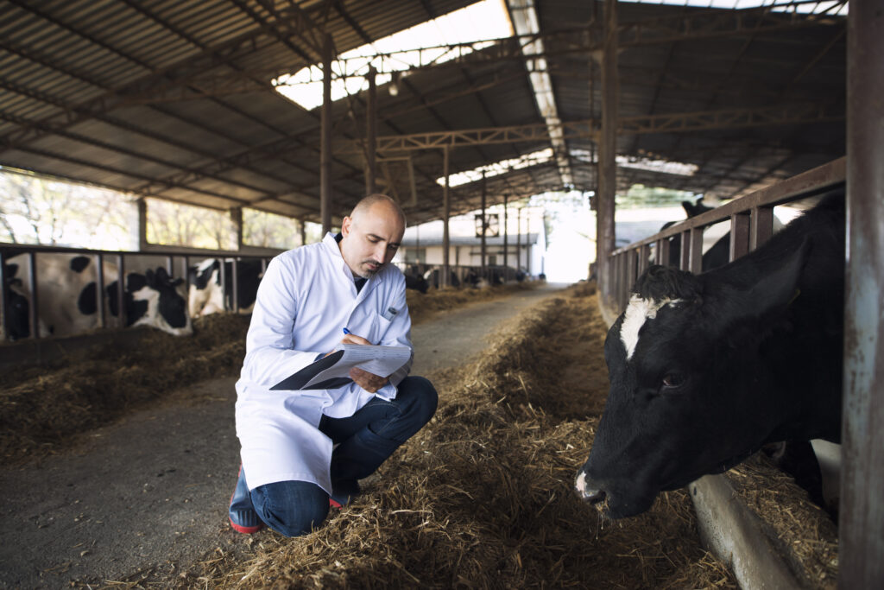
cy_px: 295
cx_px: 442
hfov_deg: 84.0
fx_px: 491
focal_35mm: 20
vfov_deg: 61.9
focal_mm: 20
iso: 320
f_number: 2
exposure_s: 1/320
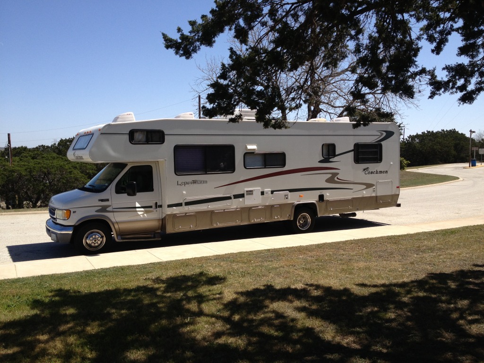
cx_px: 242
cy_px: 182
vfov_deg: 40.7
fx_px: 489
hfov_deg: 52.6
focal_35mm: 35
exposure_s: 1/1577
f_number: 2.4
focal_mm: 4.28
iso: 50
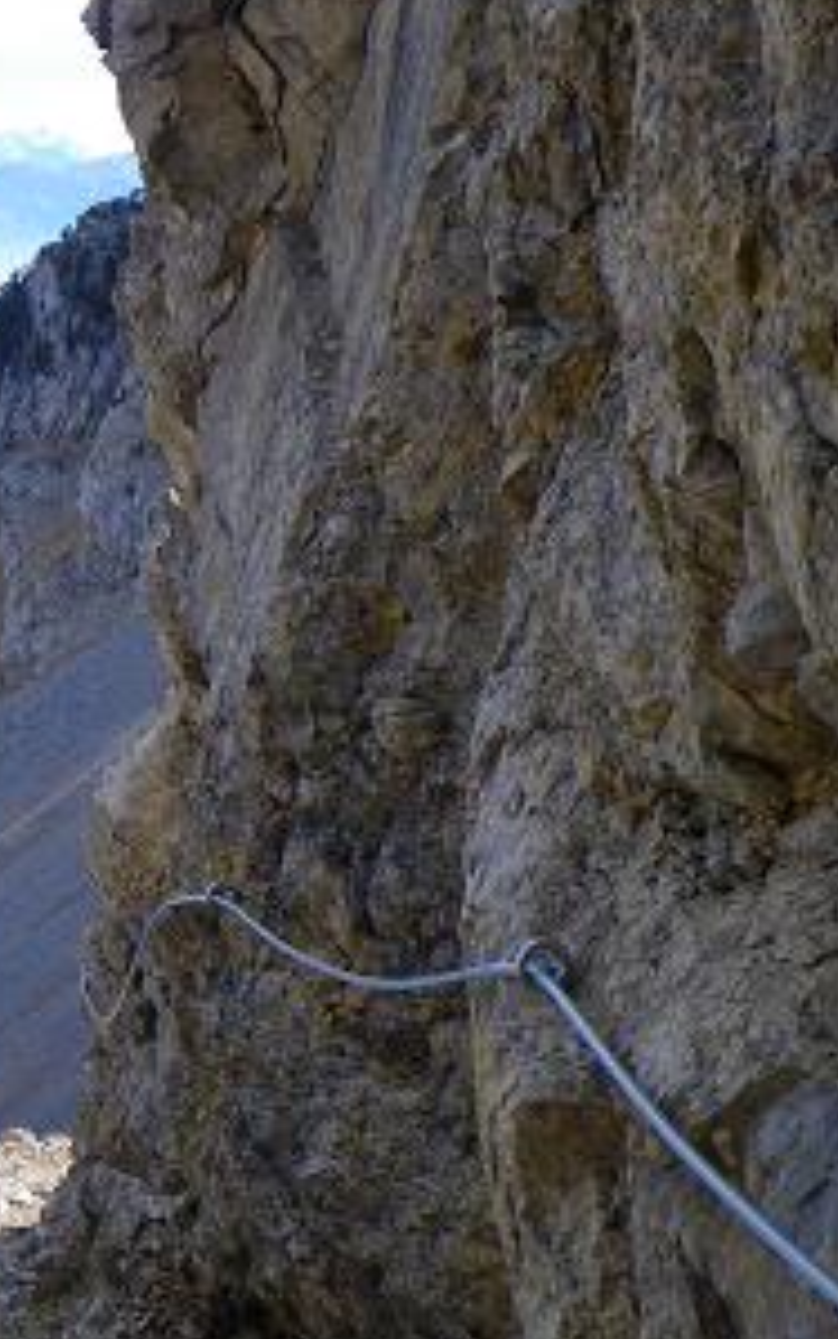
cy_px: 643
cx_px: -58
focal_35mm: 66
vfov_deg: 31.1
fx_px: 2411
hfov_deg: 19.0
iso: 50
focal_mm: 6.1
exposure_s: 1/100
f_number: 4.6
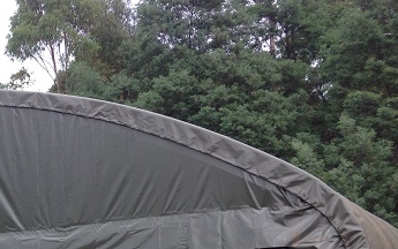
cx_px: -6
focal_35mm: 81
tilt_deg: +1.2
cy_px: 282
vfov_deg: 15.6
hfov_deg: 24.3
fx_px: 879
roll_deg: +1.7
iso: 50
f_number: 2.4
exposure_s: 1/303
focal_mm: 4.12
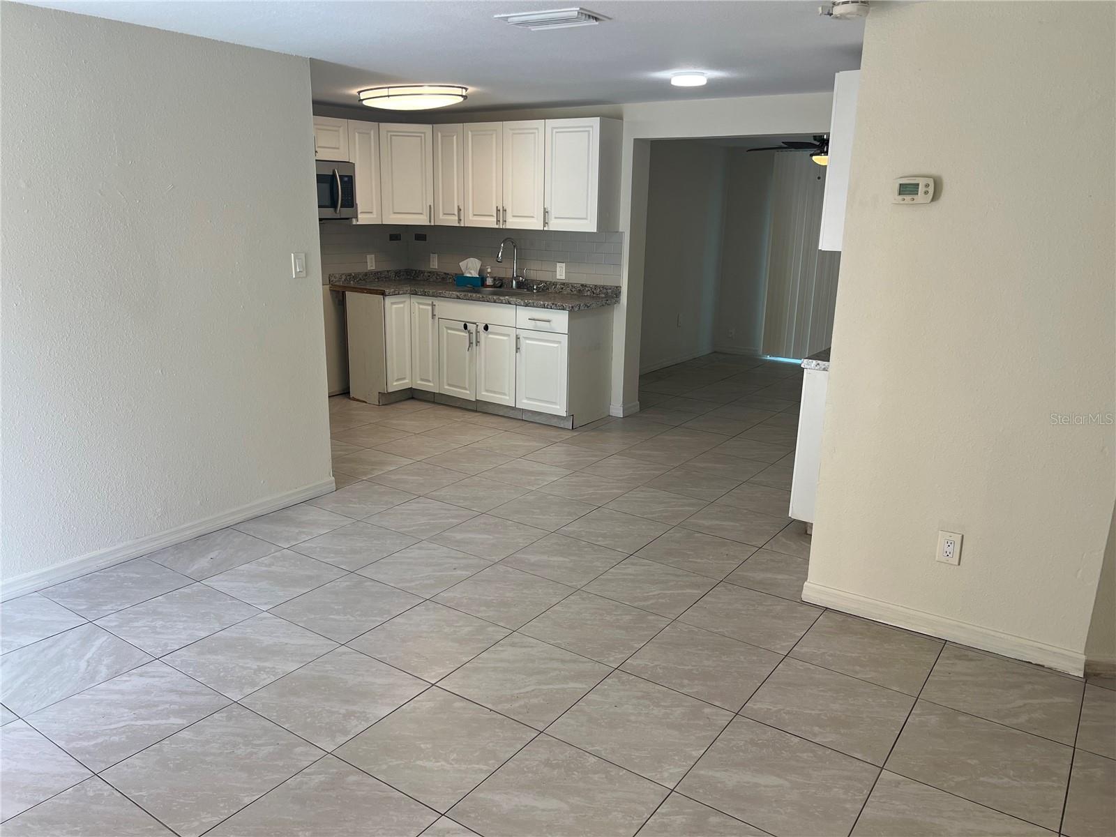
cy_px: 418
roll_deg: -1.5
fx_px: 838
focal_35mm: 26
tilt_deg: -15.0
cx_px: 558
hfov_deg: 67.3
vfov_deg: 53.1
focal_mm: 5.7
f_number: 1.5
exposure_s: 1/150
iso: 40
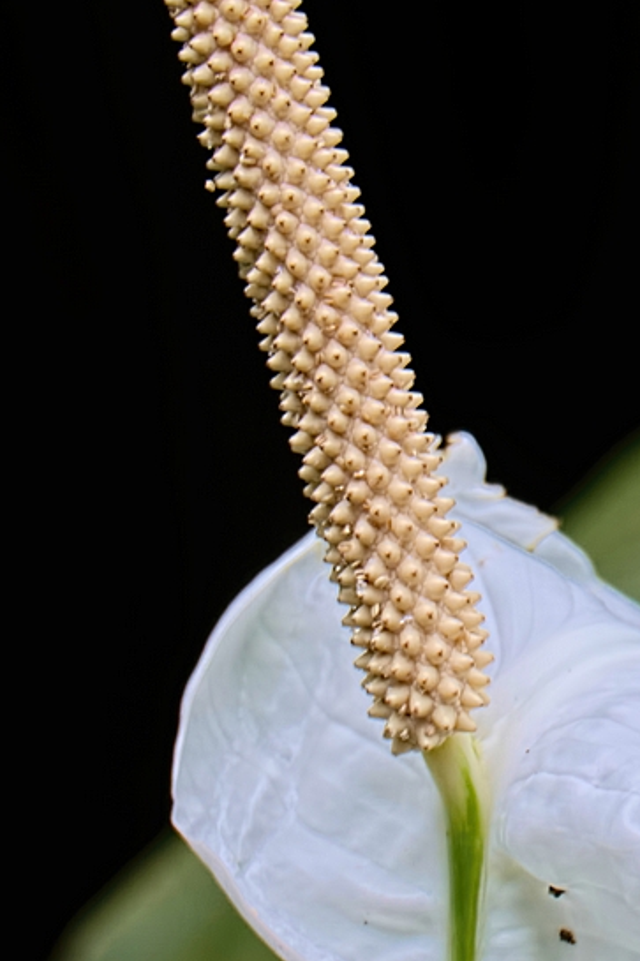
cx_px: 550
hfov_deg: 0.7
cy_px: 450
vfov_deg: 1.0
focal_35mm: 1981
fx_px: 52856
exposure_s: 1/100
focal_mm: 600
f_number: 6.3
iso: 800
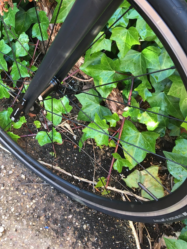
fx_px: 295
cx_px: 61
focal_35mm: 41
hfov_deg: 34.8
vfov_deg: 45.0
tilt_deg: -52.7
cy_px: 80
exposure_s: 1/33
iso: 32
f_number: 2.2
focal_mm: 4.15
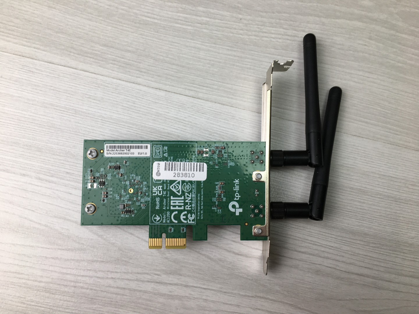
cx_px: 210
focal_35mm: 29
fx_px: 351
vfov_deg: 48.2
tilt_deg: -79.5
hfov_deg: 61.7
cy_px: 157
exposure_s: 1/100
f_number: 2.2
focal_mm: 4.15
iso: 32
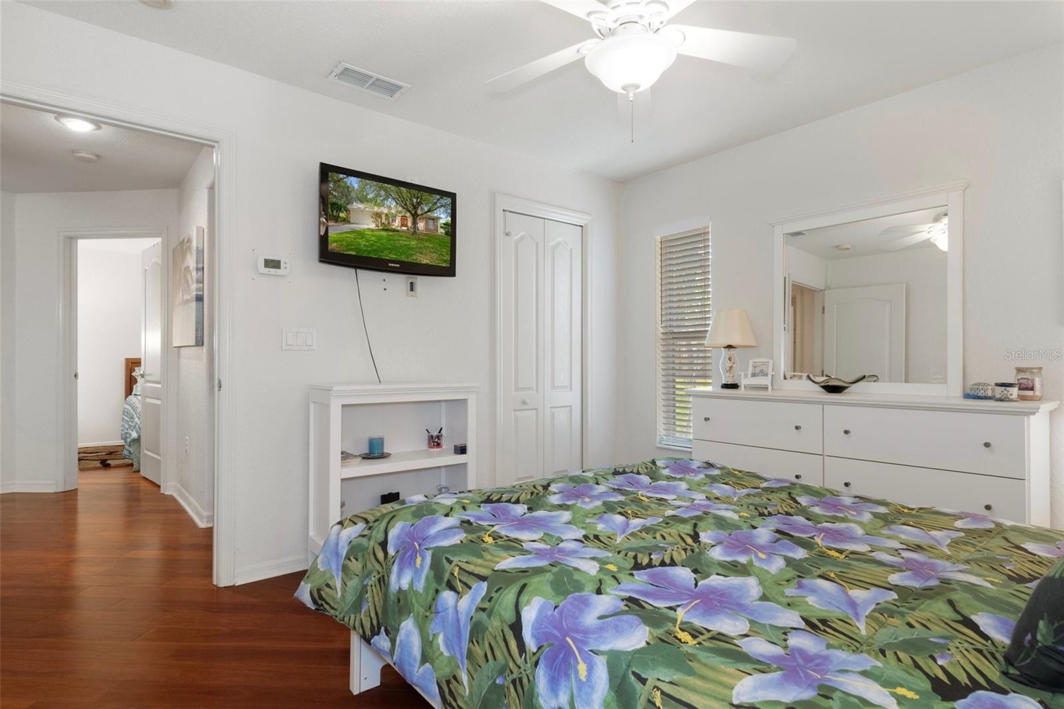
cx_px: 532
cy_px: 354
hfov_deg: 90.0
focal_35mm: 18
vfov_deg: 67.4
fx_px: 532
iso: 320
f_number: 8
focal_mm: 12
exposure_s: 1.5
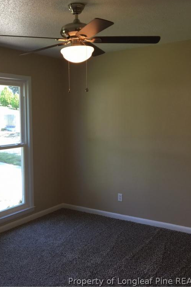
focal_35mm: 41
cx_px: 59
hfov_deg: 32.3
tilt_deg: -5.3
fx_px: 326
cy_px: 141
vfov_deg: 47.4
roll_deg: +1.6
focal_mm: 4.15
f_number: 2.2
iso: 32
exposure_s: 1/40
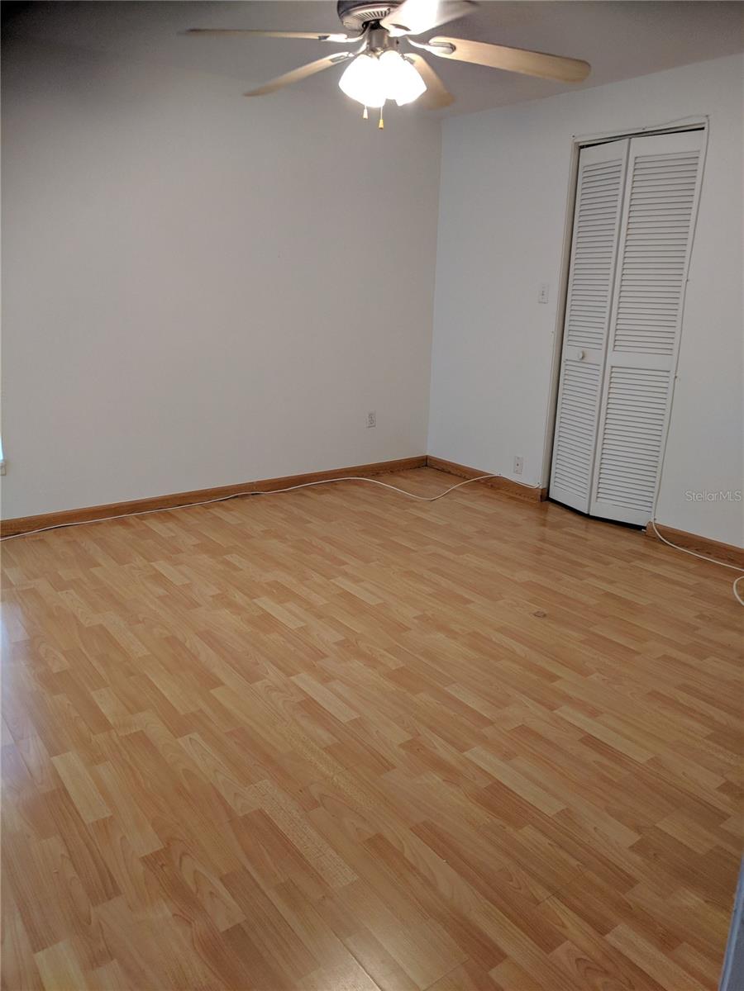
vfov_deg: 67.3
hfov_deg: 53.1
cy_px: 496
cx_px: 372
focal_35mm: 26
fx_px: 745
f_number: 2
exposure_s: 1/60
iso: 280
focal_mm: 4.67
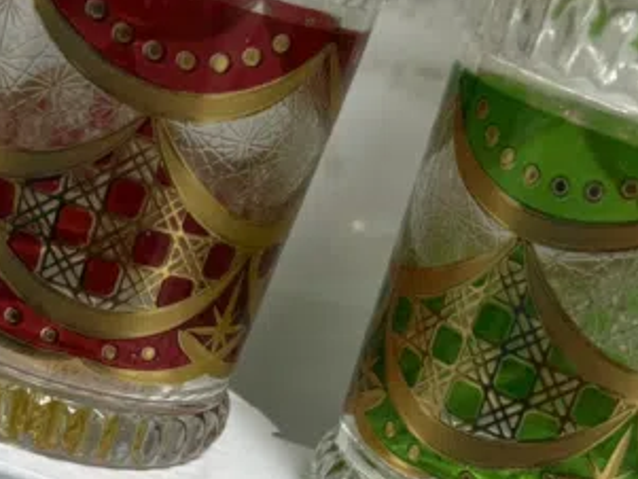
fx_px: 940
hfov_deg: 36.9
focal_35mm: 51
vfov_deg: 27.2
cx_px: 187
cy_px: 466
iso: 100
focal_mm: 6.76
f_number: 1.78
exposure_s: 1/121
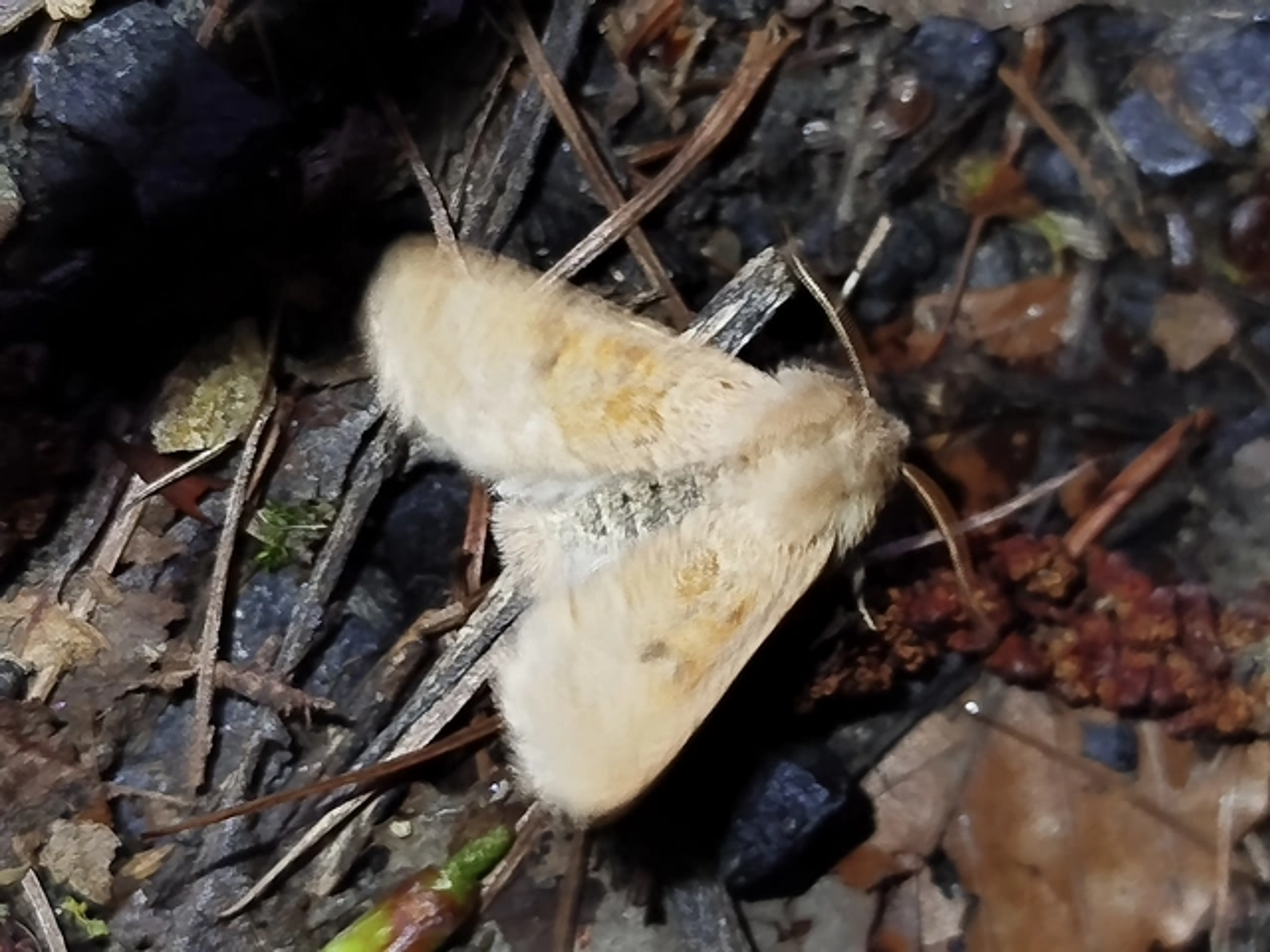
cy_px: 476
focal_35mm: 81
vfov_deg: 18.2
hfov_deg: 24.1
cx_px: 635
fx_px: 2972
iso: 125
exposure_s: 1/33
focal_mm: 5.31
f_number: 1.7
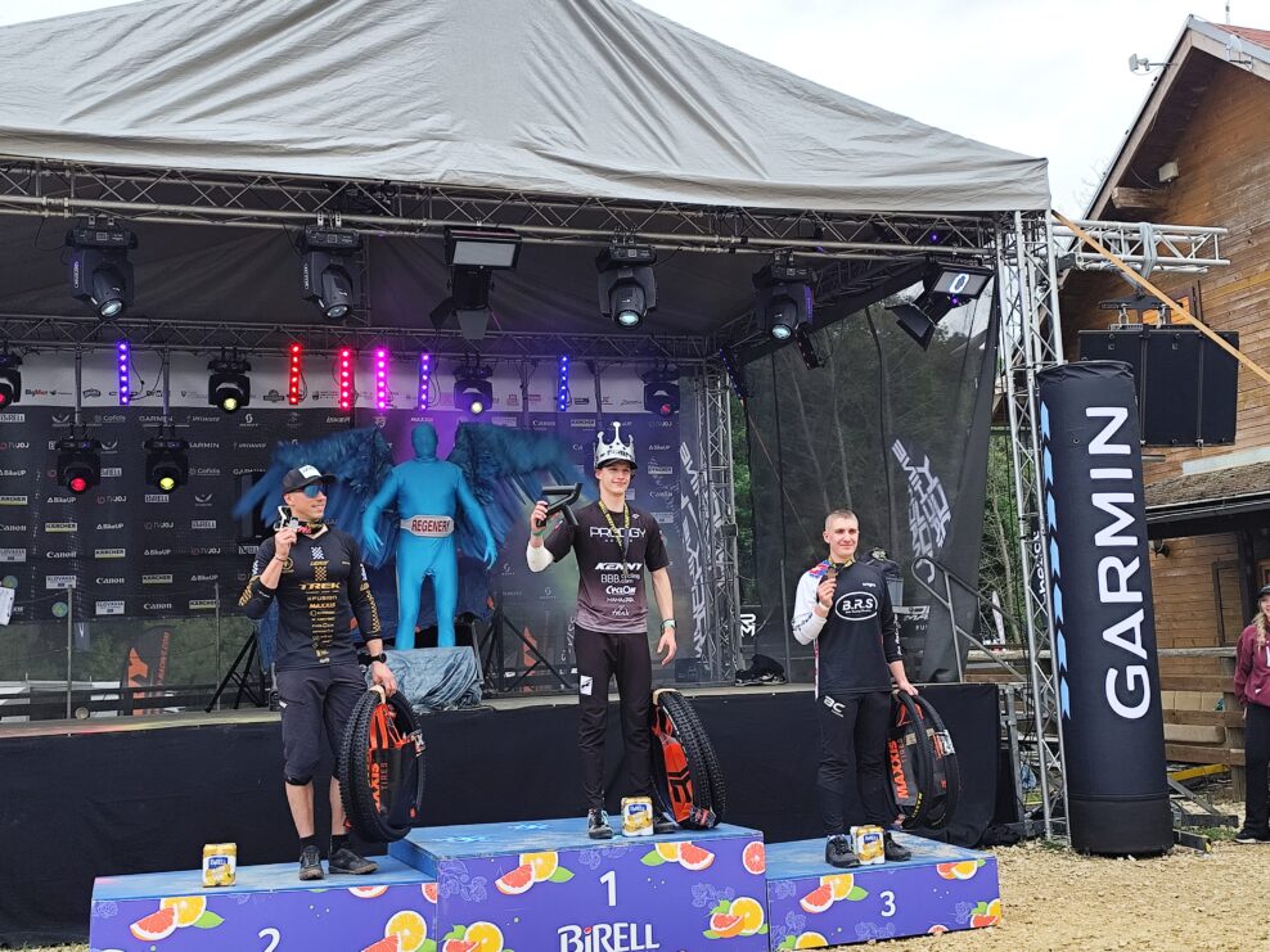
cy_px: 476
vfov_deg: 38.7
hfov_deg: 50.1
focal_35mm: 37
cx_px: 635
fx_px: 1357
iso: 50
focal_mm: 6.19
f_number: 1.65
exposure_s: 1/612
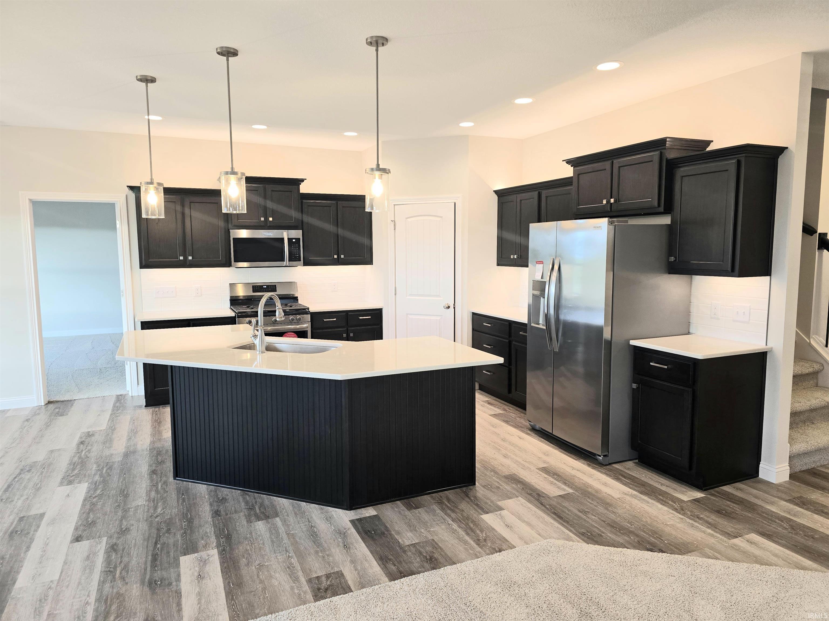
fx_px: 551
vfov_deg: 58.9
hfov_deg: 73.9
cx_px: 414
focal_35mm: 23
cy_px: 310
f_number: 1.7
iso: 125
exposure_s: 1/120
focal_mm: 6.3
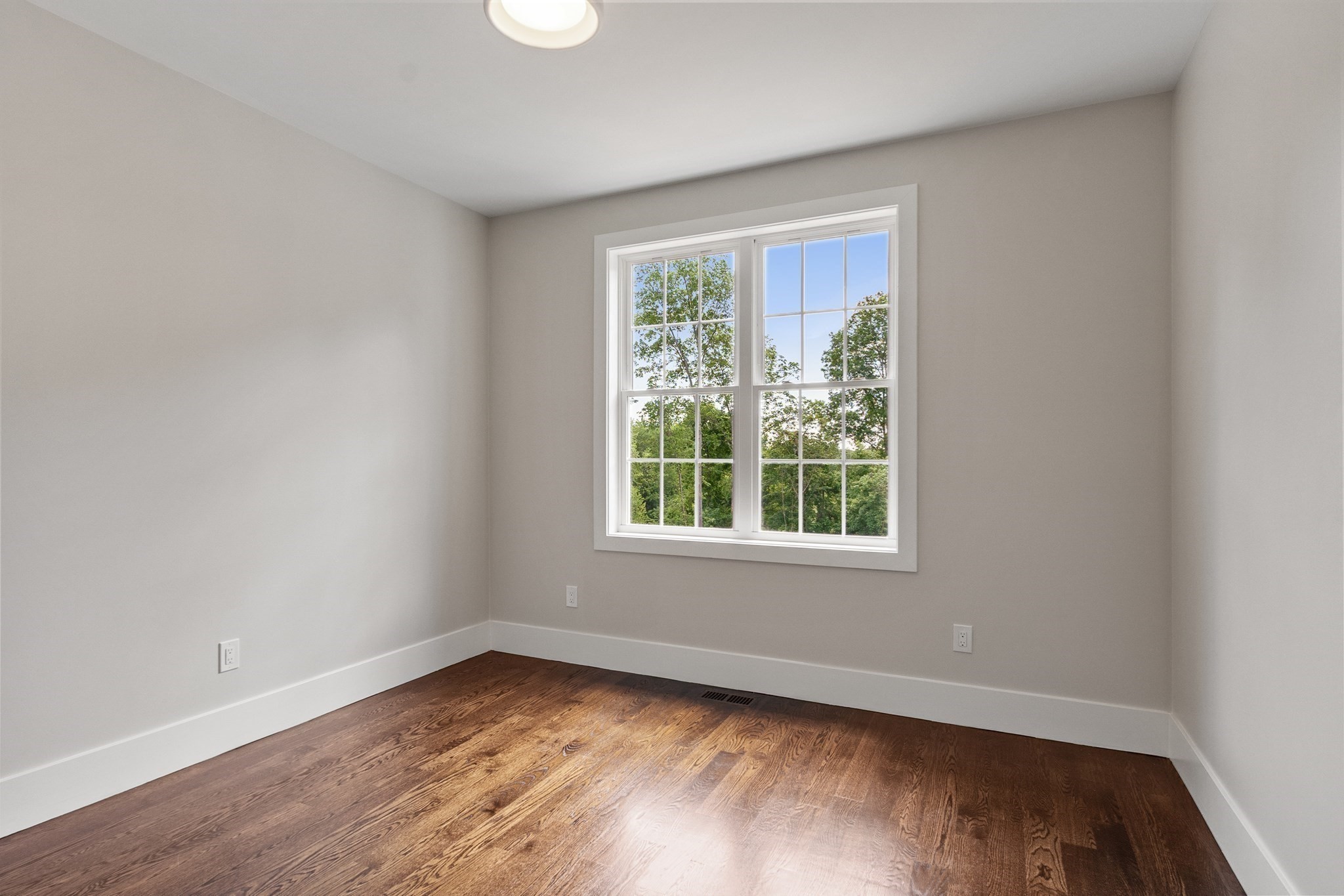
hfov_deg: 90.0
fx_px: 672
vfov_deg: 67.4
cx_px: 672
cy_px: 448
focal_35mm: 18
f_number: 8
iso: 400
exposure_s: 1/6
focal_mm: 12
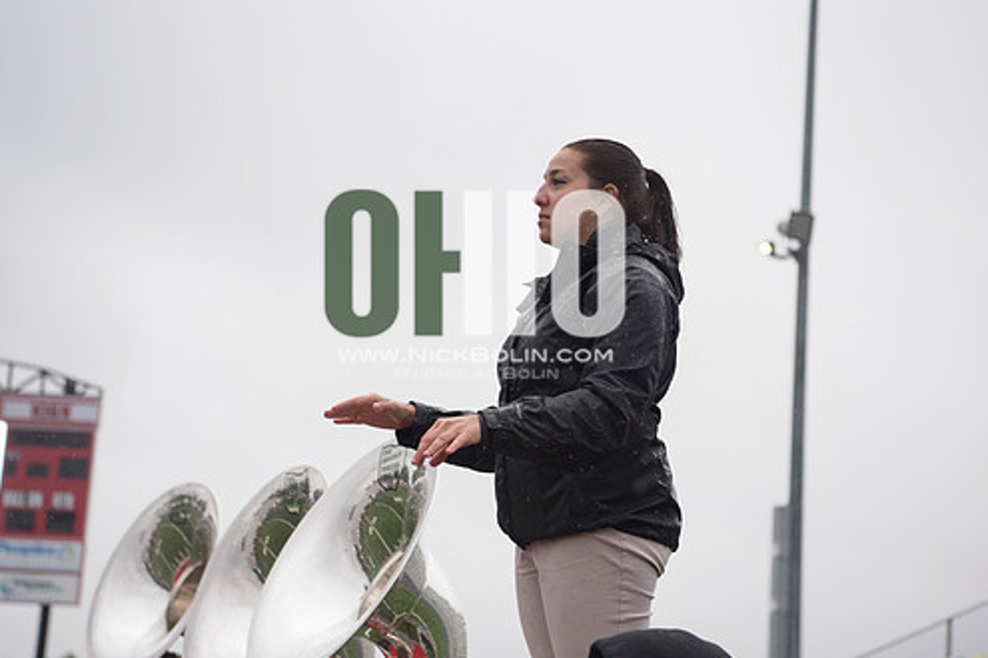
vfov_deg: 16.6
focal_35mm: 82
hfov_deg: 24.8
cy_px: 284
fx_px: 2250
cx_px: 475
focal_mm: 70
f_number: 4
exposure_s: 1/1600
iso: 400
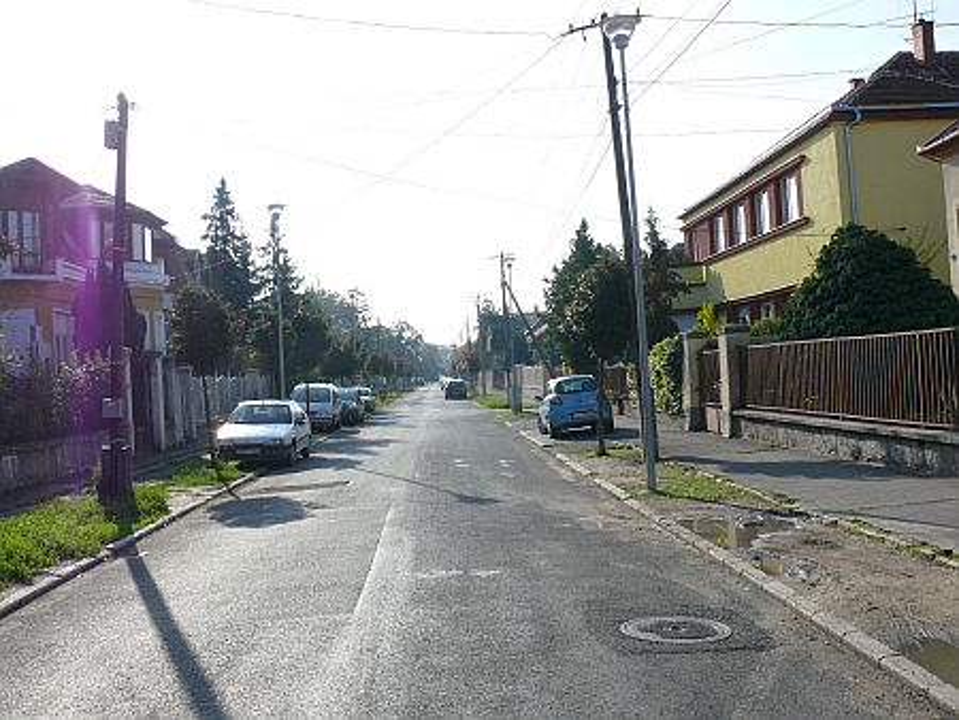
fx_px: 970
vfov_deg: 40.7
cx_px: 480
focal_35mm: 35
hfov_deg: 52.6
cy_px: 360
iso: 100
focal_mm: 7.4
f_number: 5.6
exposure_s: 1/400
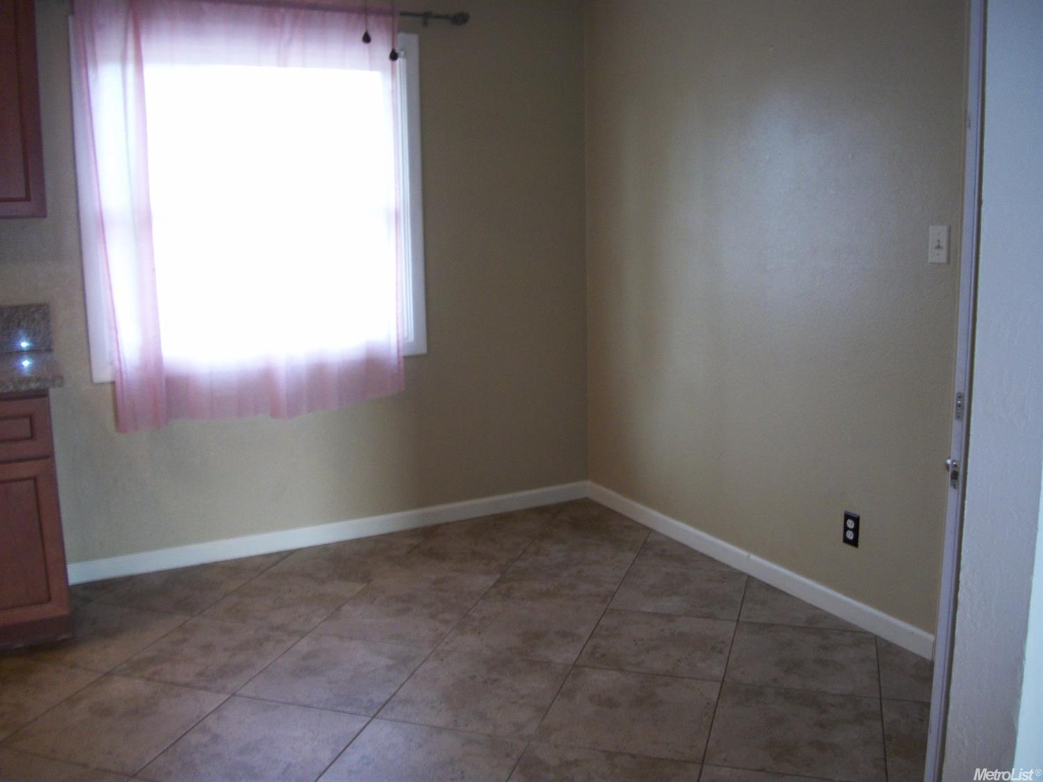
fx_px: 964
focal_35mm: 32
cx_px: 522
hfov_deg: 56.8
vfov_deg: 44.1
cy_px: 391
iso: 160
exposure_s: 1/30
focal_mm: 5.7
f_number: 2.9
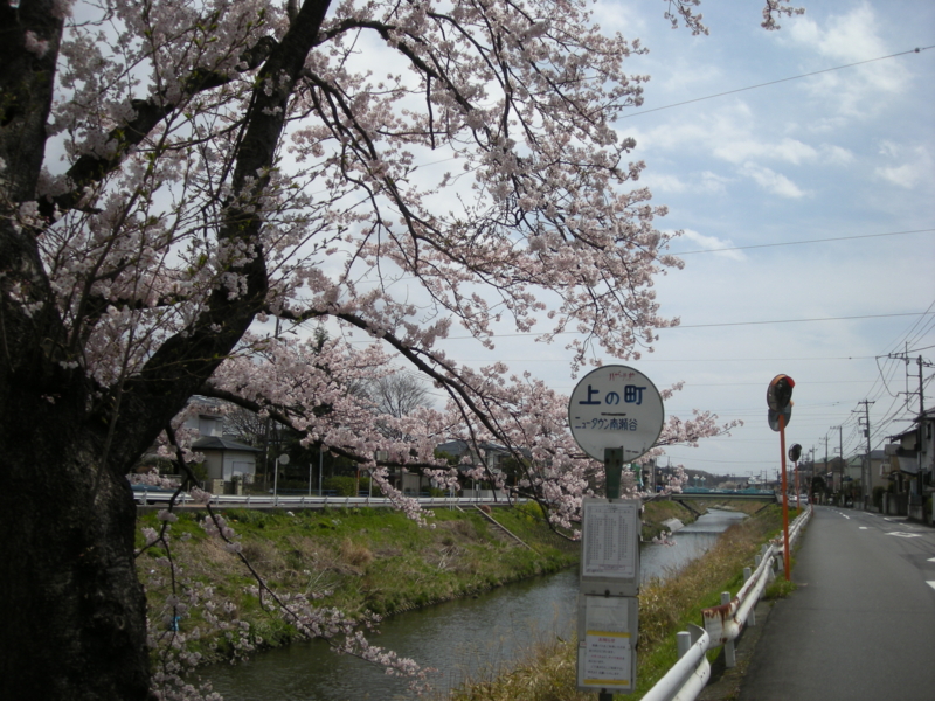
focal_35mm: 35
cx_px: 468
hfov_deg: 52.6
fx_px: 945
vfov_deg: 40.7
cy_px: 350
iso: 64
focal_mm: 5.7
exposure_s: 1/526
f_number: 5.7
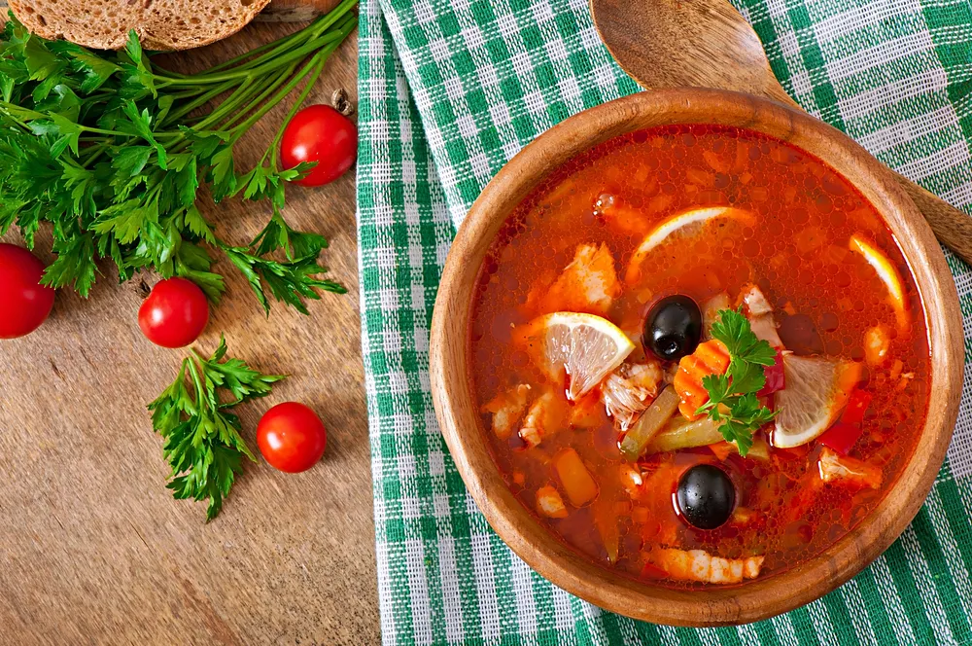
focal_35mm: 158
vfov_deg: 8.7
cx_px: 486
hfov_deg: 13.1
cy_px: 323
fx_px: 4247
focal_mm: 105
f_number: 13
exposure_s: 1/200
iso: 100
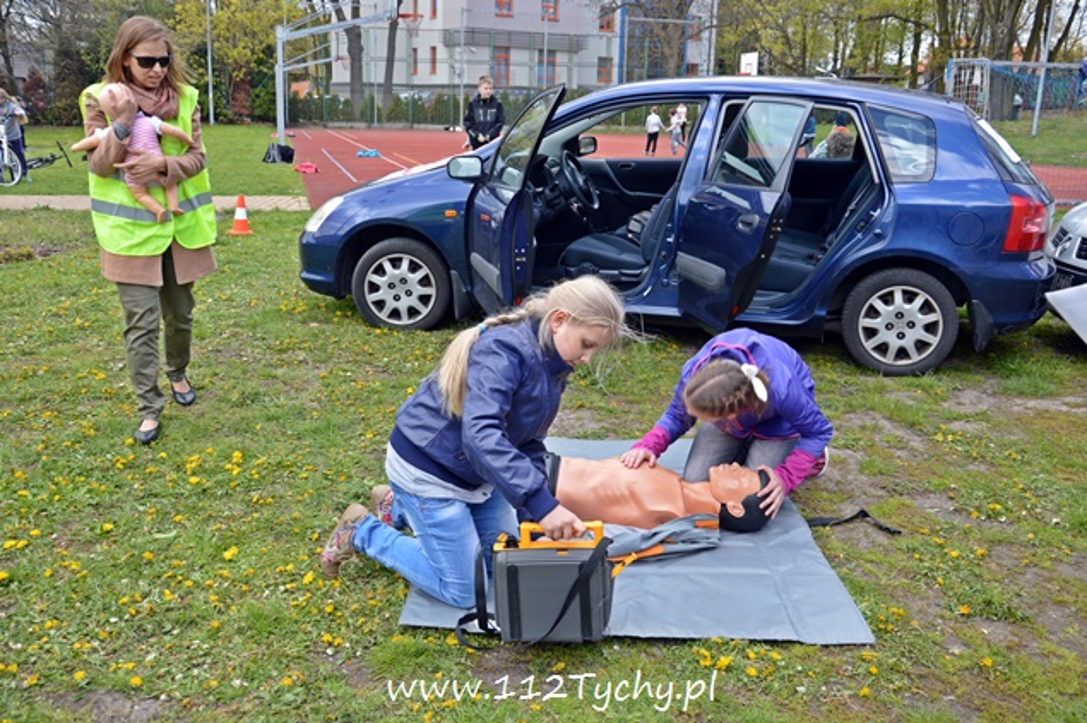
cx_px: 544
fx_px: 995
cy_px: 362
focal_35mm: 33
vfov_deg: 39.9
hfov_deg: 57.3
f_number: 5.6
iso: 100
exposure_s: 1/125
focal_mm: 22
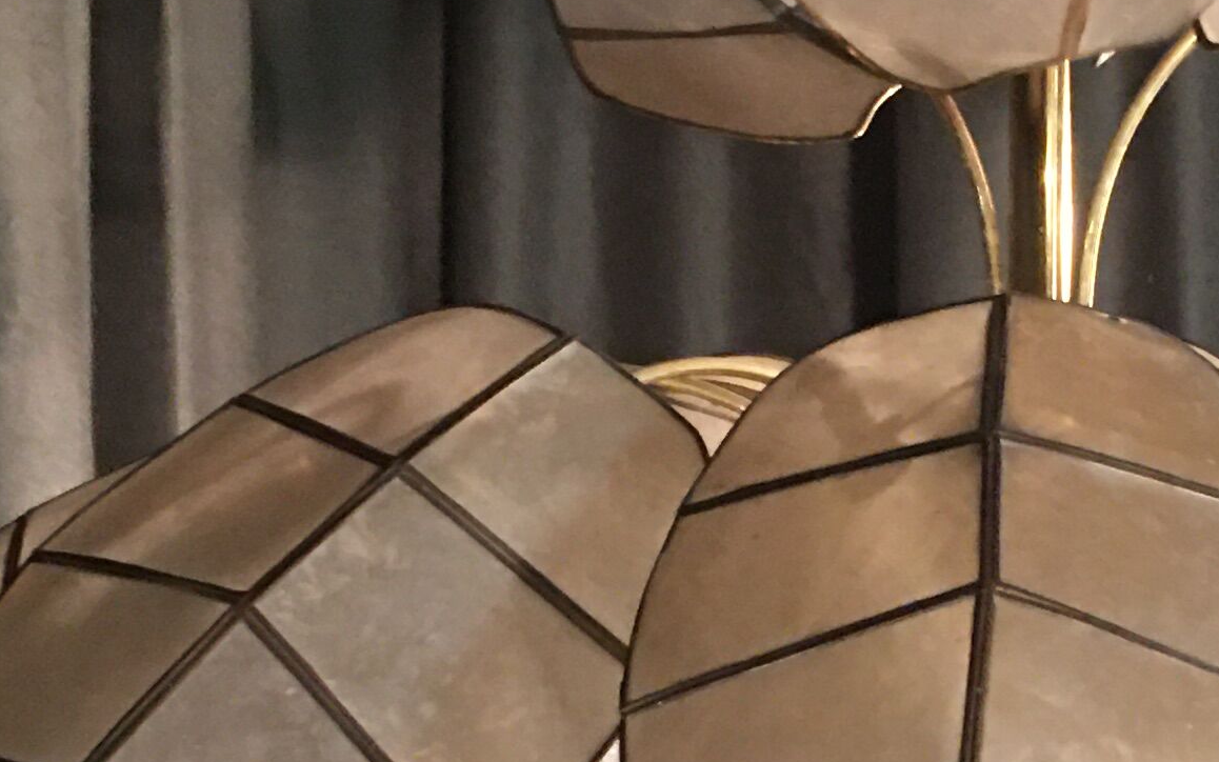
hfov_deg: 19.4
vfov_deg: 12.0
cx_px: 839
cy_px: 868
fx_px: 3555
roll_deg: -0.3
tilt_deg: -4.3
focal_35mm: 107
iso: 125
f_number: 2.2
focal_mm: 4.15
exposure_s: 1/8
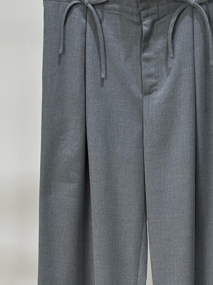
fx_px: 648
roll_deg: +0.3
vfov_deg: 24.4
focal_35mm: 79
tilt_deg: -14.3
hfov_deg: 18.5
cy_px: 220
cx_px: 157
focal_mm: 6.86
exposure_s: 1/121
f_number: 1.78
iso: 64
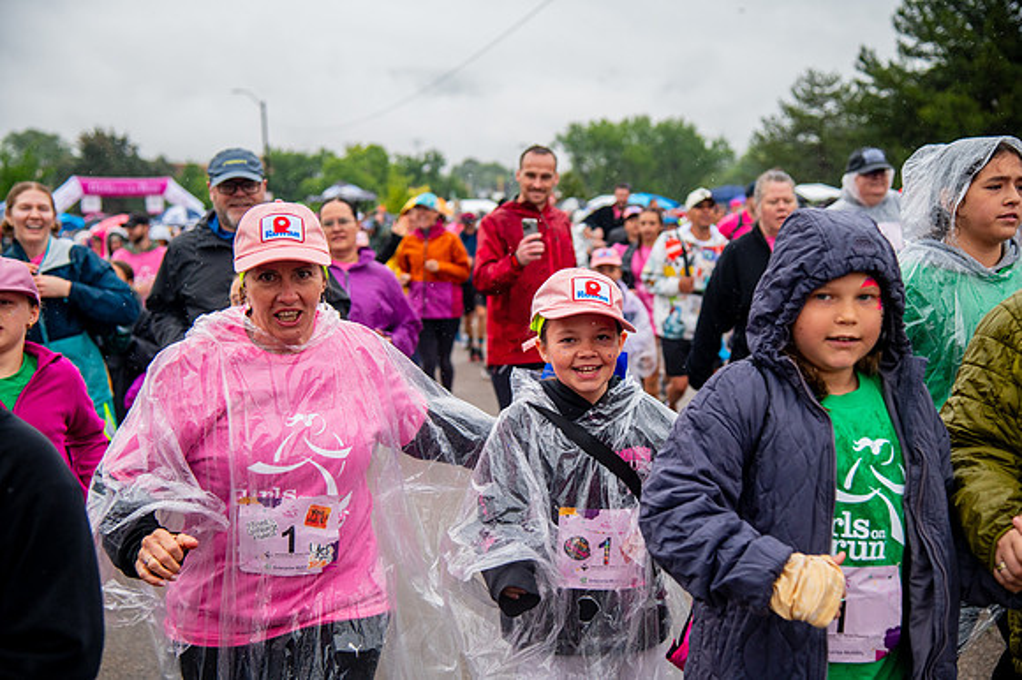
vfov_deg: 24.6
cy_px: 340
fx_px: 1560
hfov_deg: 36.3
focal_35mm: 55
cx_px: 511
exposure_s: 1/1600
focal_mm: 55
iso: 1600
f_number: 4
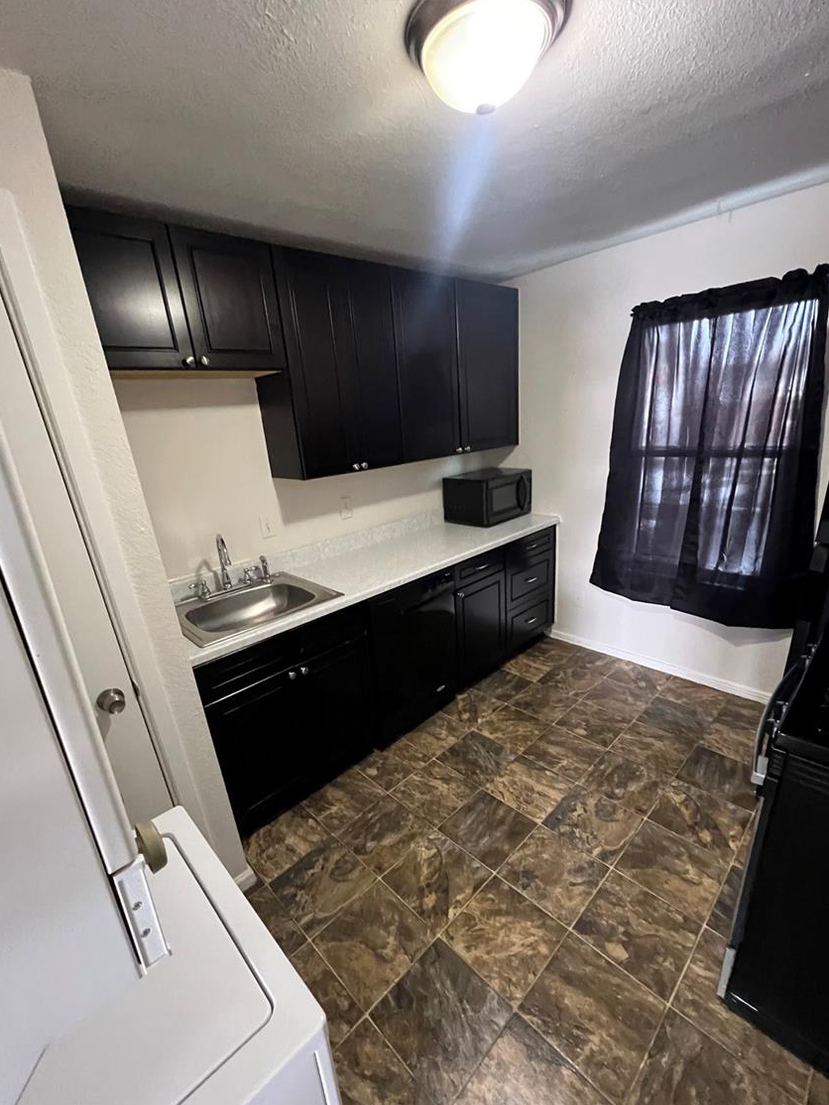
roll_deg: +5.9
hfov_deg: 85.7
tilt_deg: -21.8
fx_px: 447
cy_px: 592
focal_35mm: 14
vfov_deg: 101.9
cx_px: 419
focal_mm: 1.57
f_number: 1.8
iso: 800
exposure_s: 1/40
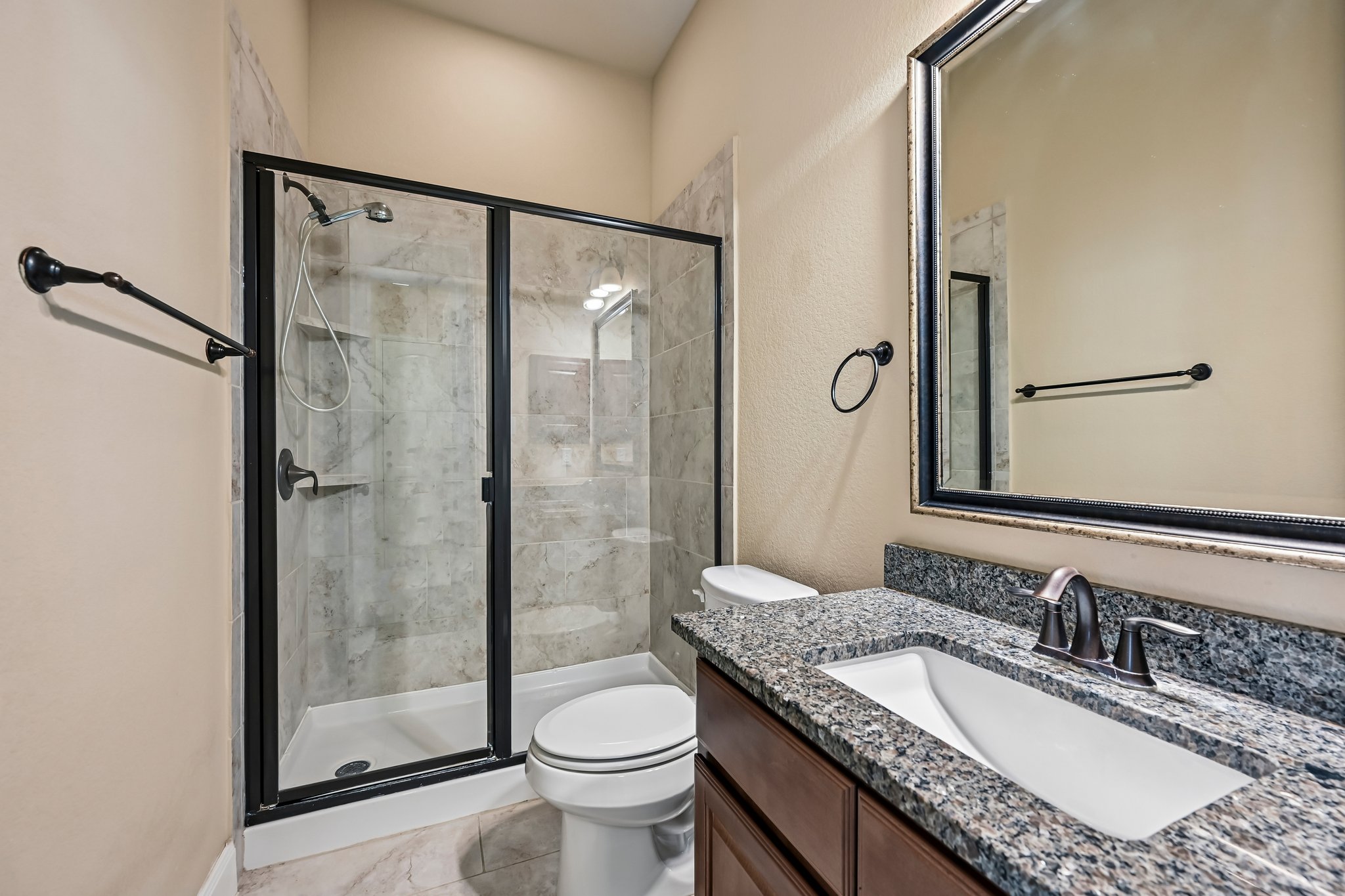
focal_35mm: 14
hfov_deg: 104.3
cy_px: 448
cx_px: 672
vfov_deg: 81.2
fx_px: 523
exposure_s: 1/8
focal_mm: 14
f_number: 8
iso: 400
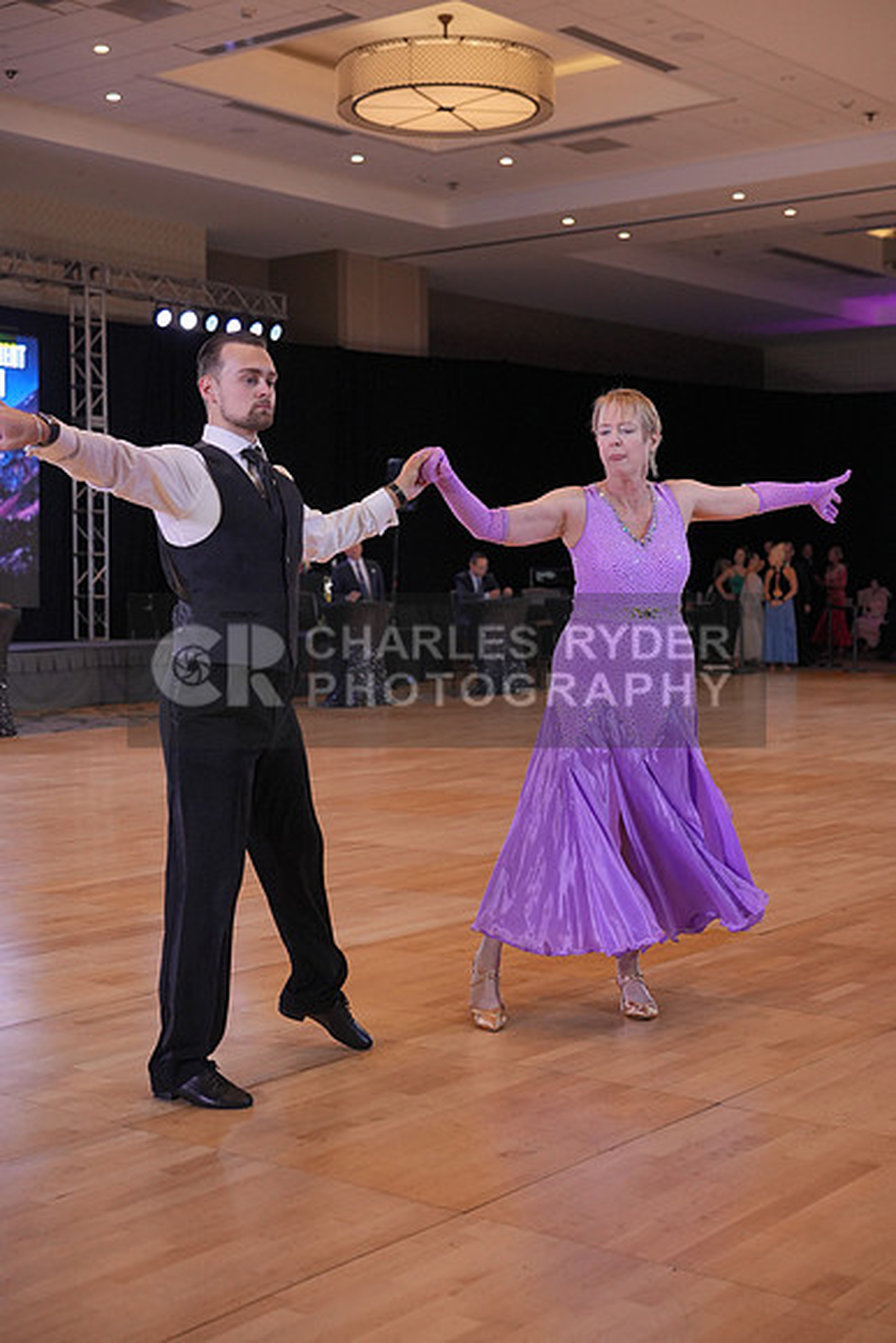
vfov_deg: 39.6
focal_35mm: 50
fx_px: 1865
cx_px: 448
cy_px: 672
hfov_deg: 27.0
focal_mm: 50
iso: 1600
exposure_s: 1/500
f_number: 3.5
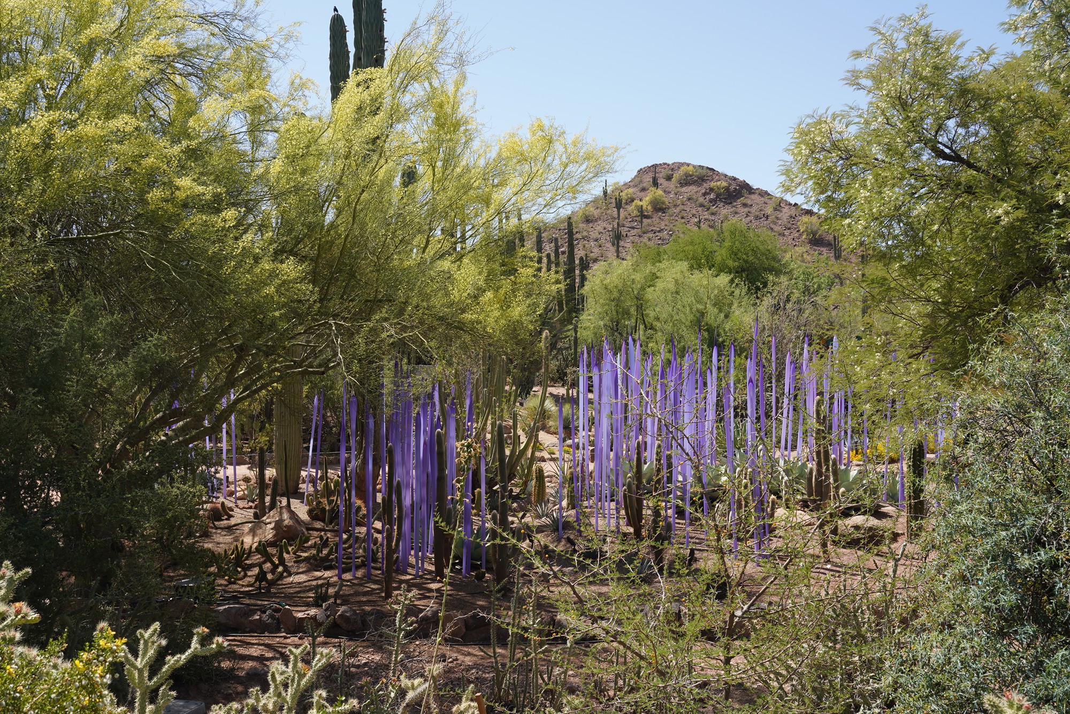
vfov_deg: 36.9
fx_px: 1070
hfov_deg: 53.1
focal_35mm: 36
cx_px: 535
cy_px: 357
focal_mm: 36
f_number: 13
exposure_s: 1/80
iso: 100
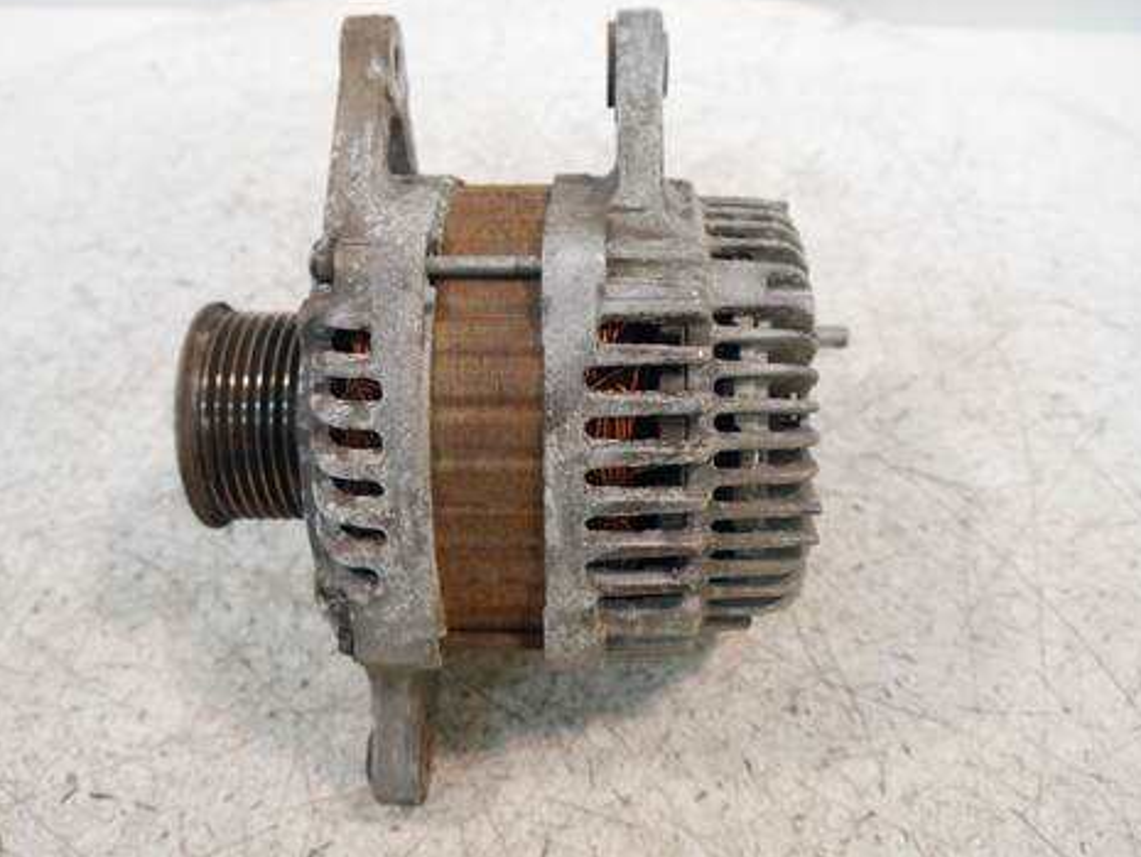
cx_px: 584
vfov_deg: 43.0
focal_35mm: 33
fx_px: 1088
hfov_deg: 55.3
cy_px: 420
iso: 640
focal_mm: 16
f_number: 3.8
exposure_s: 1/60
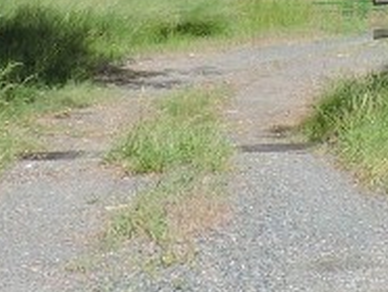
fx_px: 1481
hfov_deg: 14.8
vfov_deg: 11.0
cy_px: -96
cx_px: 338
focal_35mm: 132
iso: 100
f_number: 3
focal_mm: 4.3
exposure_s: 1/1000
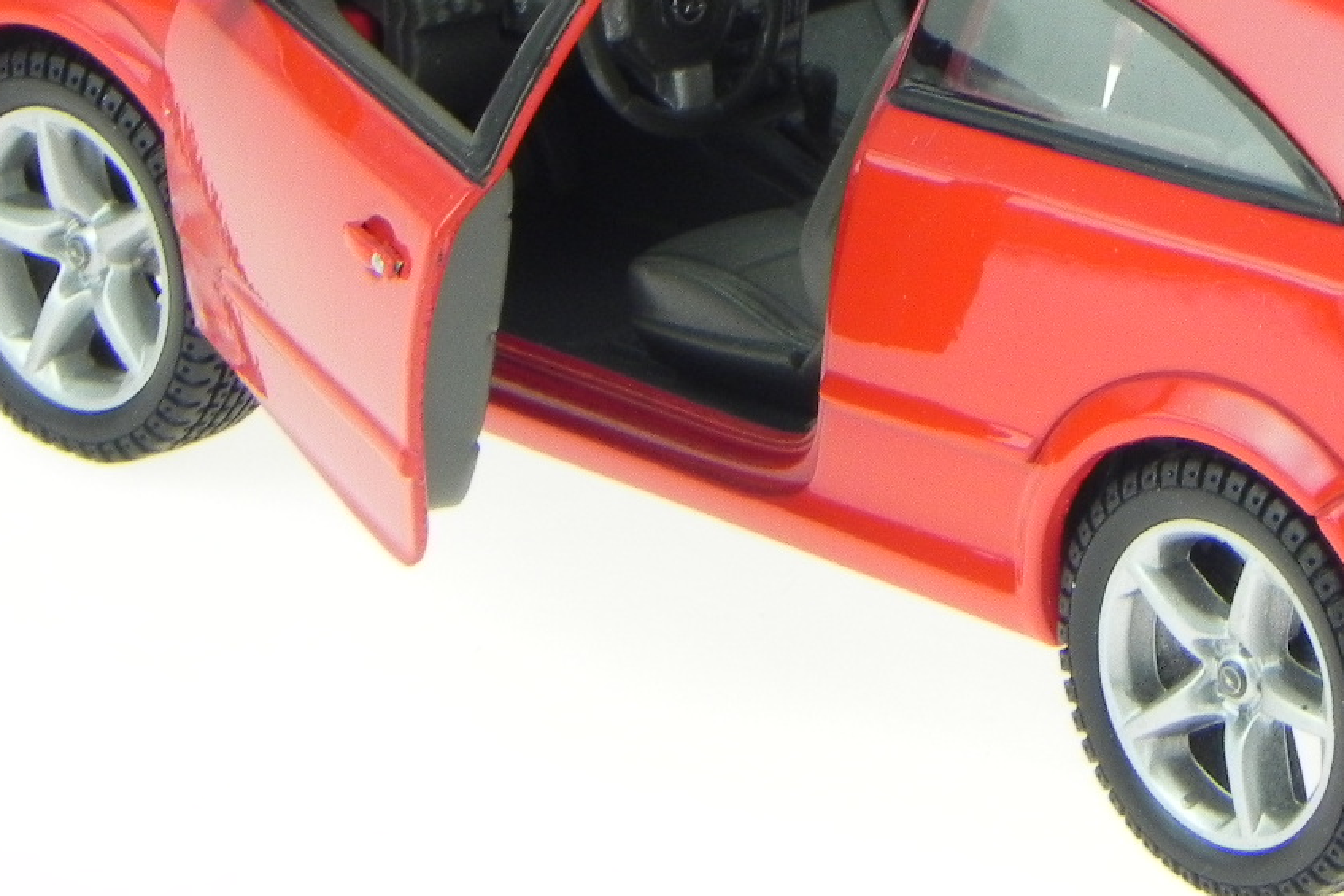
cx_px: 1018
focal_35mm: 362
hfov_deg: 5.7
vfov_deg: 3.8
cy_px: 97
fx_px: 13514
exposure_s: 1/28
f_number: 8
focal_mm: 32.7
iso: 267
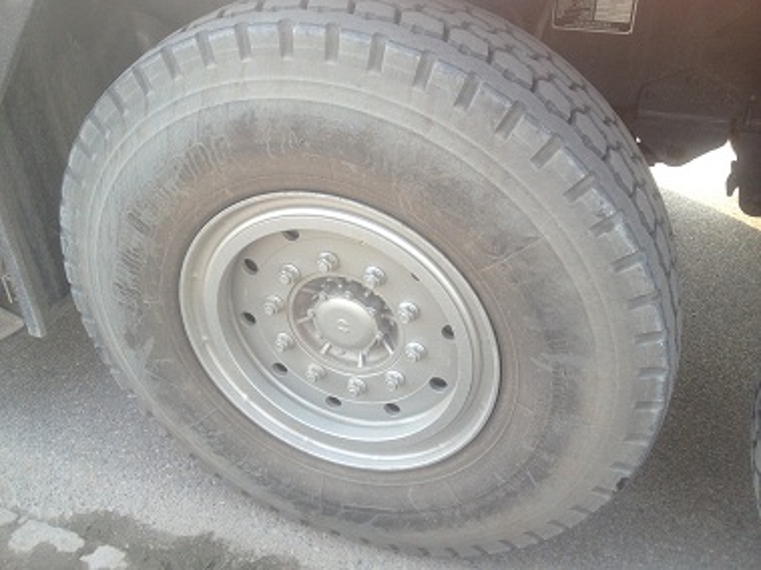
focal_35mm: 35
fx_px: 769
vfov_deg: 40.7
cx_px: 380
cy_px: 285
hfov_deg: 52.6
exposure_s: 1/124
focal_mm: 4.28
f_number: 2.4
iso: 50
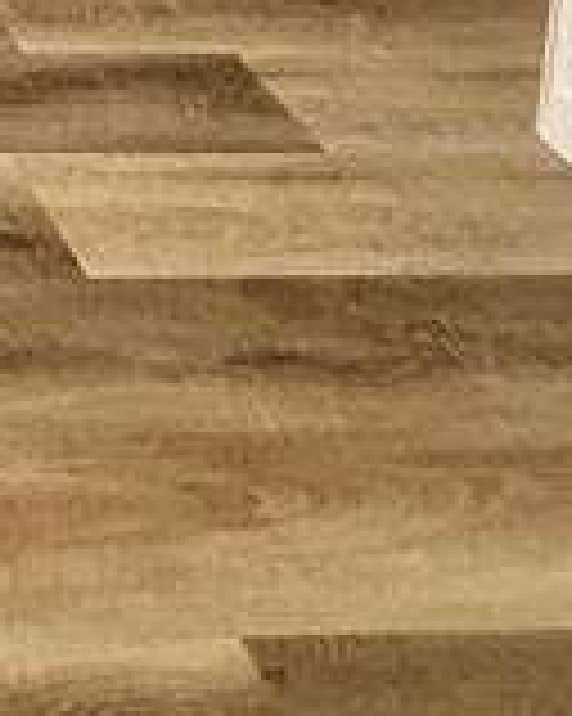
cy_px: -545
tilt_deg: -14.8
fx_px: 1398
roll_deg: -3.9
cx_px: -581
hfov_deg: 16.9
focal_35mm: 66
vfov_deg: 20.8
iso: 320
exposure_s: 1/60
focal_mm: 2.22
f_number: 2.2
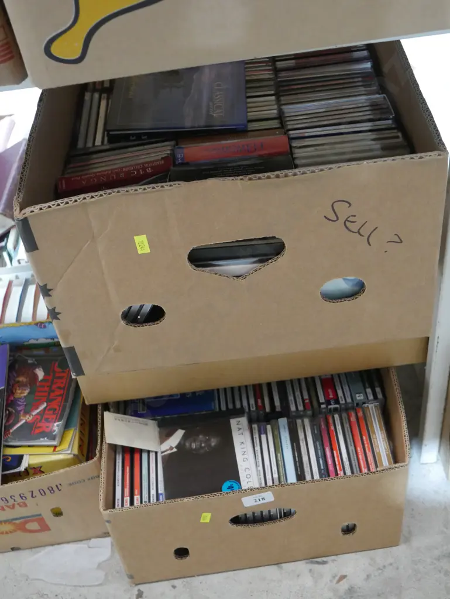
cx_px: 225
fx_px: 762
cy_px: 300
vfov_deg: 42.9
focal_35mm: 44
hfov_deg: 32.9
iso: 3200
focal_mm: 22
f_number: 4.7
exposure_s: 1/50
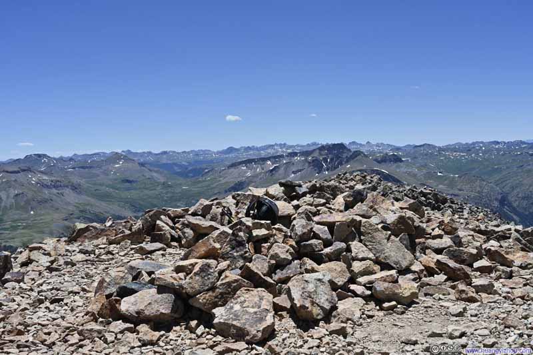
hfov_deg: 50.7
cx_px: 266
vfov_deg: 35.0
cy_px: 178
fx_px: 562
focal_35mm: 38
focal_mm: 38
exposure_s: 1/320
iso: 64
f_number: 9
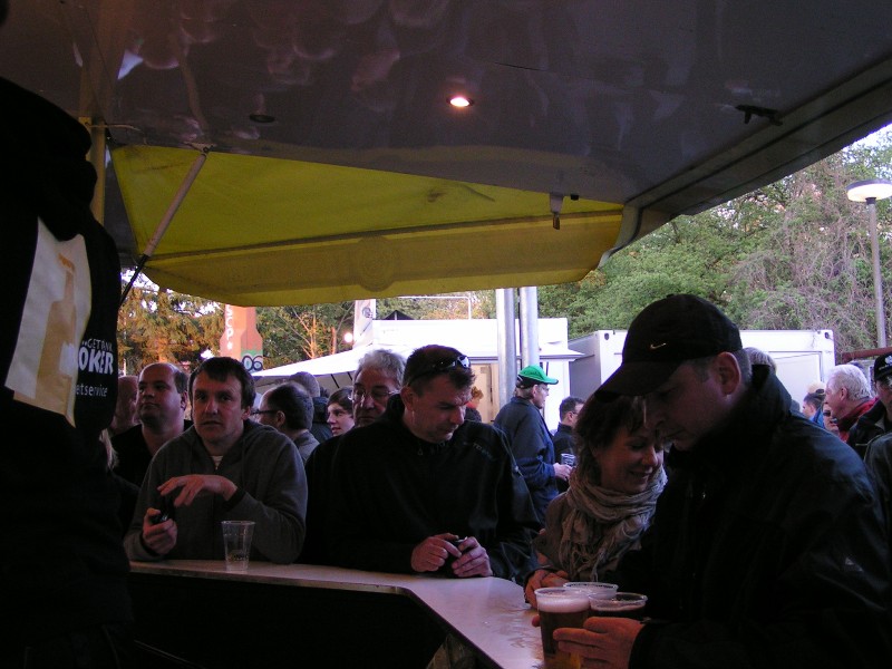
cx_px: 446
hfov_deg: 49.0
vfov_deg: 37.7
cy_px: 334
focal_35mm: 38
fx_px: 979
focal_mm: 5.8
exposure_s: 1/50
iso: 125
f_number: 2.8
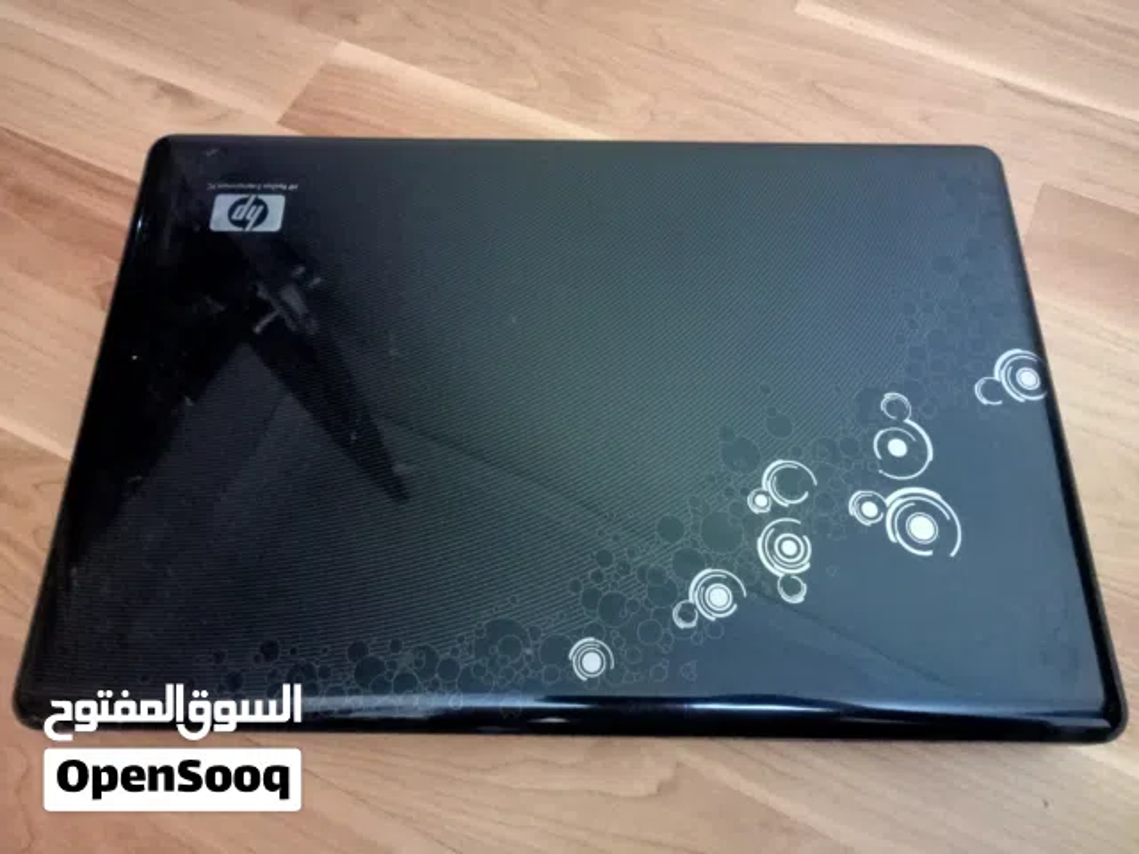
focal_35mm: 28
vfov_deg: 49.7
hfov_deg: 63.4
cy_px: 427
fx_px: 921
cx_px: 570
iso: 3365
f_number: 2.2
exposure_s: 1/14.3
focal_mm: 3.65
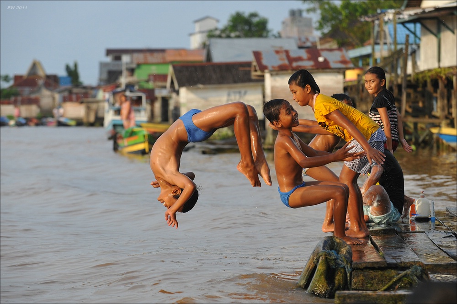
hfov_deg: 17.7
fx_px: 1471
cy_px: 152
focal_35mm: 116
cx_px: 228
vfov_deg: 11.8
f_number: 4.5
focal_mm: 116
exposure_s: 1/3200
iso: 640
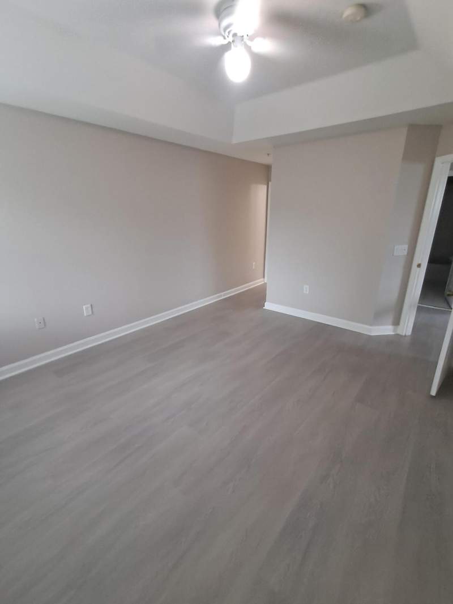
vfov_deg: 94.5
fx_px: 279
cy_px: 302
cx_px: 226
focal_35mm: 16
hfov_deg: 78.1
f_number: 2.2
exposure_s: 1/40
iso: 200
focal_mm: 1.64
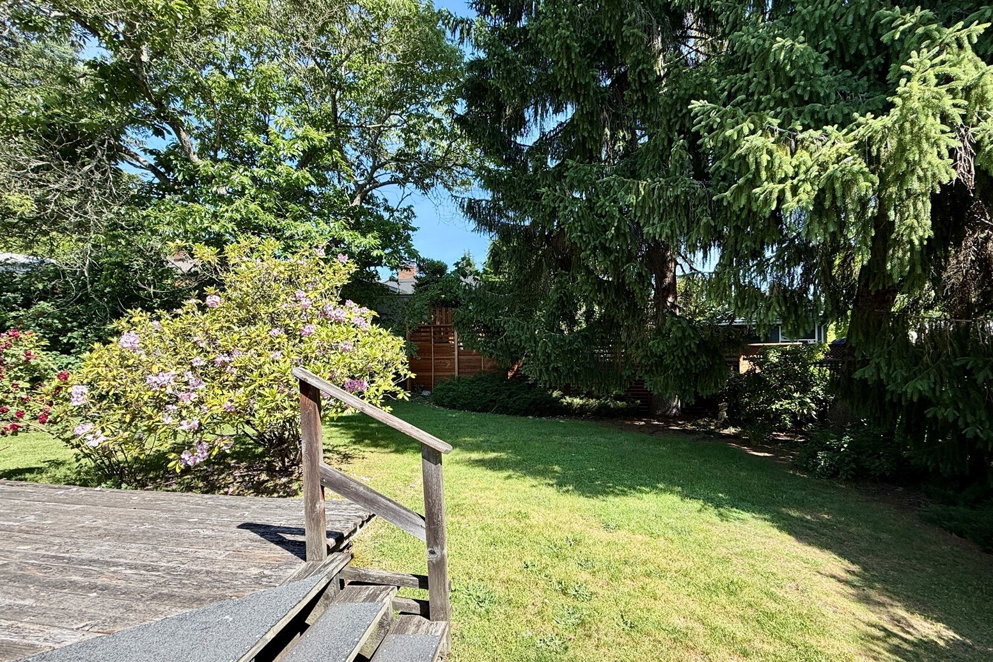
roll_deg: +0.0
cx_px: 509
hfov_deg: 100.4
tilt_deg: -2.0
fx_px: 414
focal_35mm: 15
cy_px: 354
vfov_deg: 77.2
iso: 50
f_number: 2.2
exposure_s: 1/502
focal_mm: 2.22
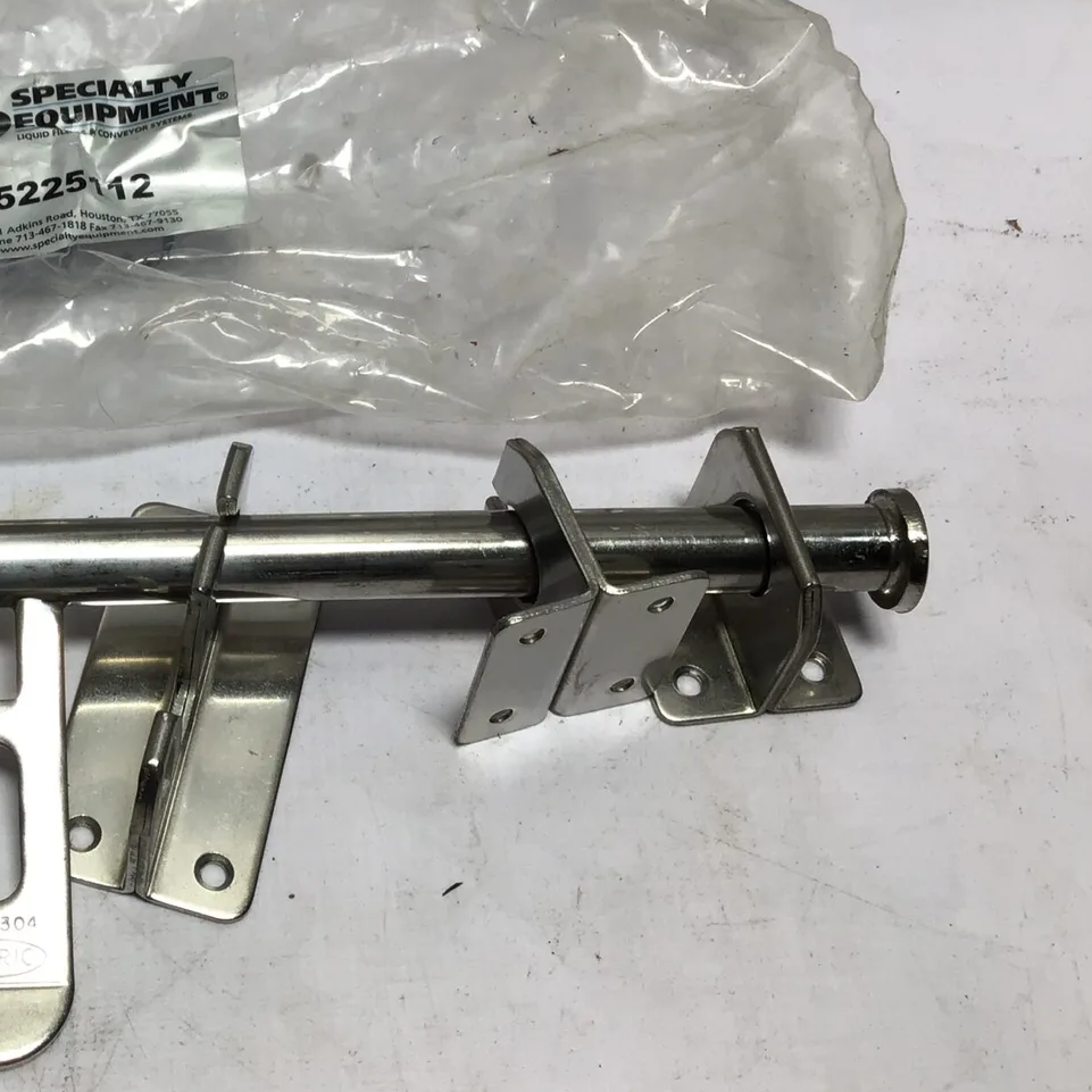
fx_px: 2034
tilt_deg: -55.5
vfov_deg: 29.8
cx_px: 64
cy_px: 367
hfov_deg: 28.6
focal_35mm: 57
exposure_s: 1/128
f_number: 2.4
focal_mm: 3.3
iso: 25
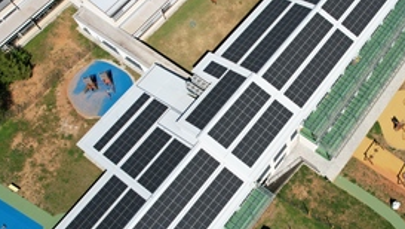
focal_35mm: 38
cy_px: 134
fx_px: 408
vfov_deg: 31.2
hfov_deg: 51.0
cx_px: 292
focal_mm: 8.38
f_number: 2.8
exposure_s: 1/3000
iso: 140
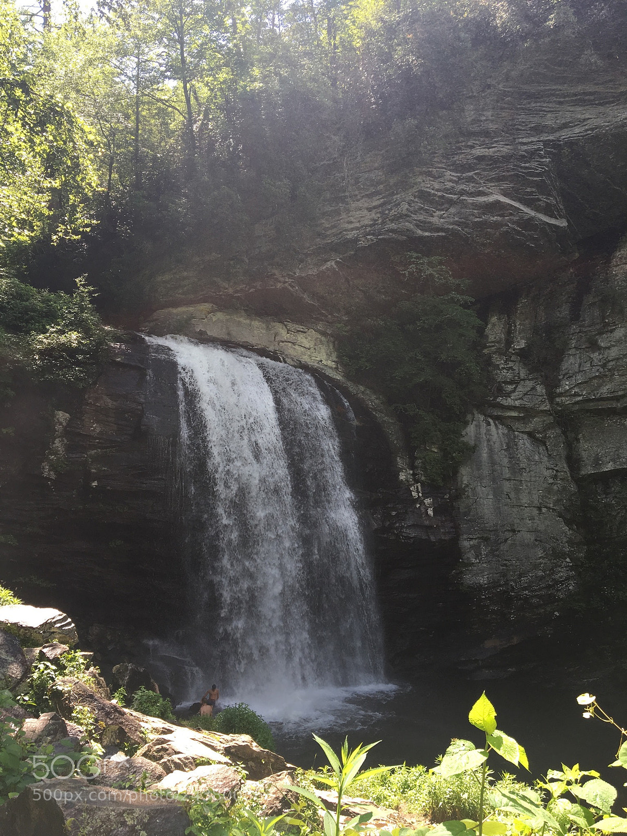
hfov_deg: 48.2
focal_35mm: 29
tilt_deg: +5.3
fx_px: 700
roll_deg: -1.8
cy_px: 418
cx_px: 314
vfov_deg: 61.7
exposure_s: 1/245
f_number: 2.2
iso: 25
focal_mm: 4.15
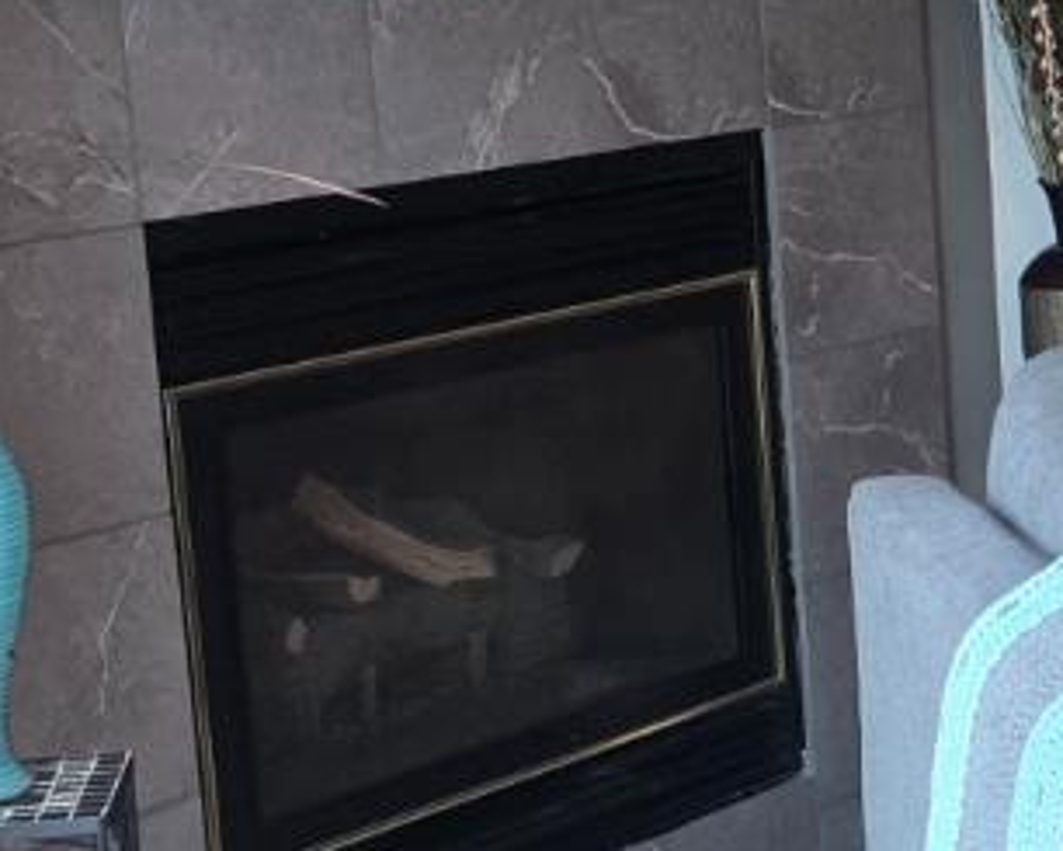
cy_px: 417
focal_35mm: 110
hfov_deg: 13.2
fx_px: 3462
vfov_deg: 14.0
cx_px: 2536
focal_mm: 6.3
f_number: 1.7
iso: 250
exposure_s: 1/120
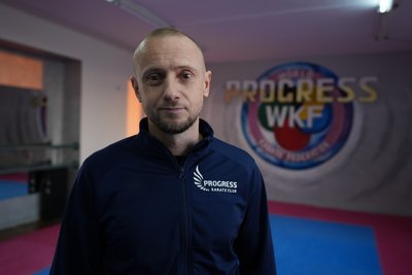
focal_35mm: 30
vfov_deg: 43.6
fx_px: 343
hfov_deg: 61.9
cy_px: 138
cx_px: 206
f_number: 2.8
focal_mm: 30
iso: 400
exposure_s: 1/125
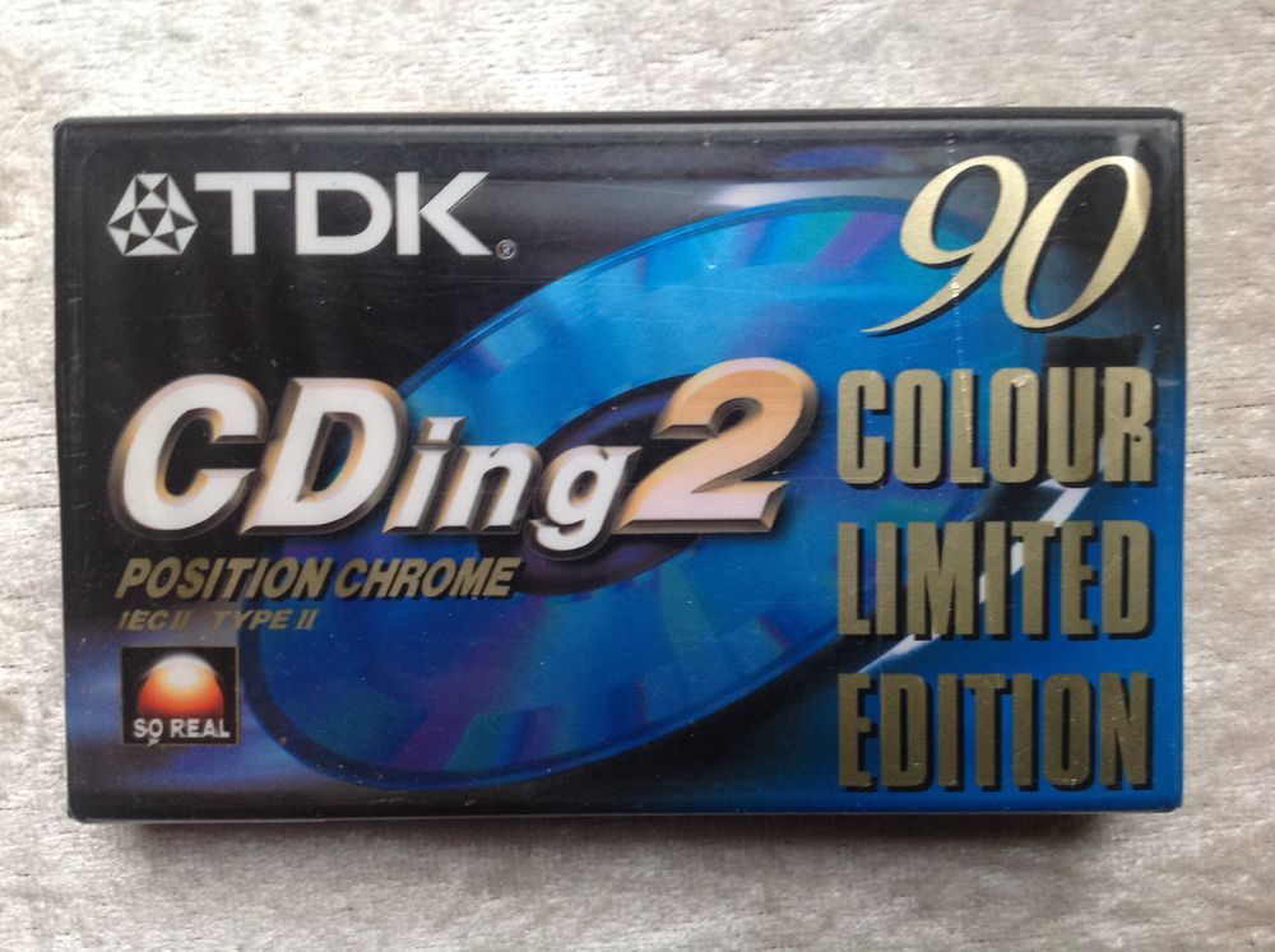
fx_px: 1287
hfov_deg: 52.7
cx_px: 638
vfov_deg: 40.6
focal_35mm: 35
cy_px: 476
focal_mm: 4.28
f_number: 2.4
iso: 100
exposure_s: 1/15
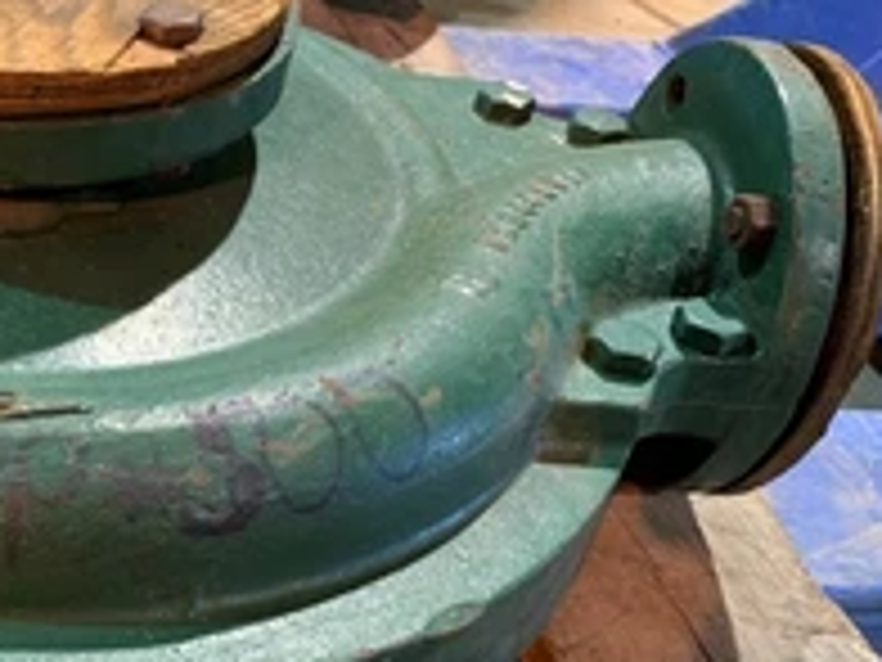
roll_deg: -10.2
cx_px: 27
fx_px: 1350
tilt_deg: -40.3
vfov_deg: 27.2
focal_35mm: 53
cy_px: 495
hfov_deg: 33.5
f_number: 1.8
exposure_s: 1/60
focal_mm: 4.25
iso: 250
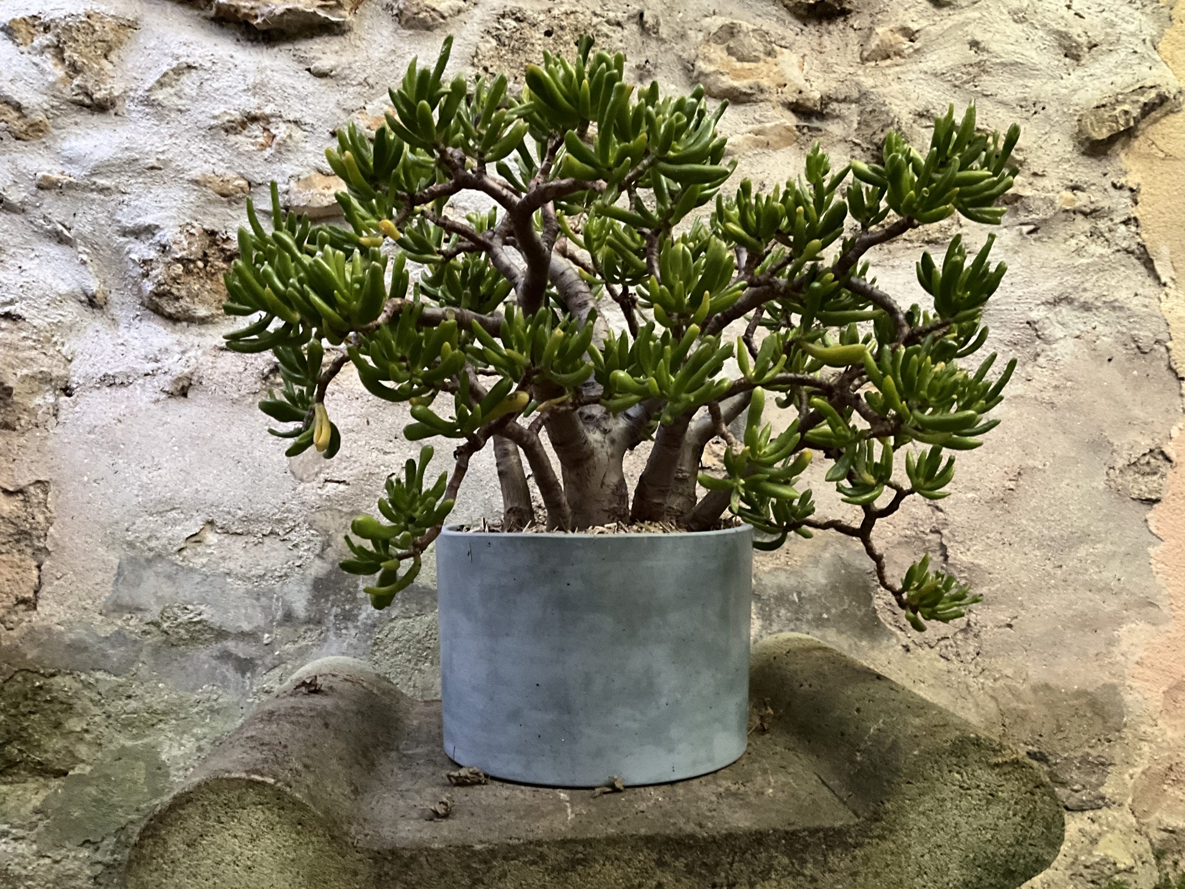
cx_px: 592
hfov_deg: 61.7
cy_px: 444
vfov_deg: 48.2
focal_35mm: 29
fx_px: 993
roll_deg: +0.7
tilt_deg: +1.0
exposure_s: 1/37
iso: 320
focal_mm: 3
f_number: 1.8
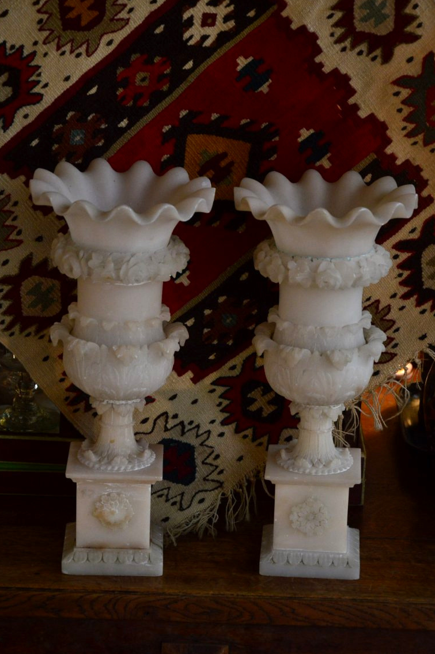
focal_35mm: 111
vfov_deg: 18.4
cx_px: 224
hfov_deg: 12.3
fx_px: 2015
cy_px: 316
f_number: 5.3
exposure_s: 1/60
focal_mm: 70
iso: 800
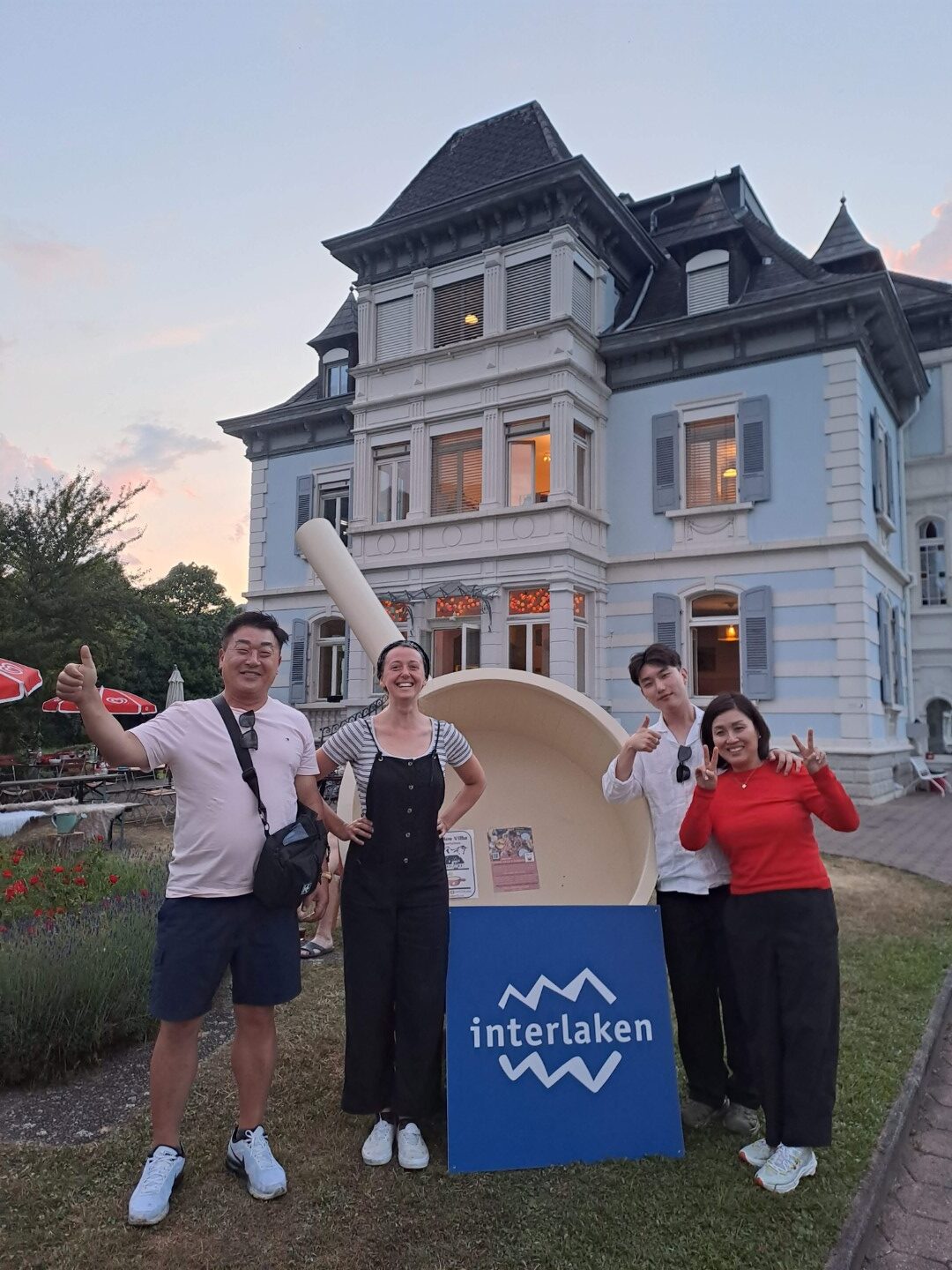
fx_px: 917
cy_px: 635
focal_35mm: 25
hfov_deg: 54.9
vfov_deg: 69.4
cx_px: 476
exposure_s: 1/50
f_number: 1.8
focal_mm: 4.65
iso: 125
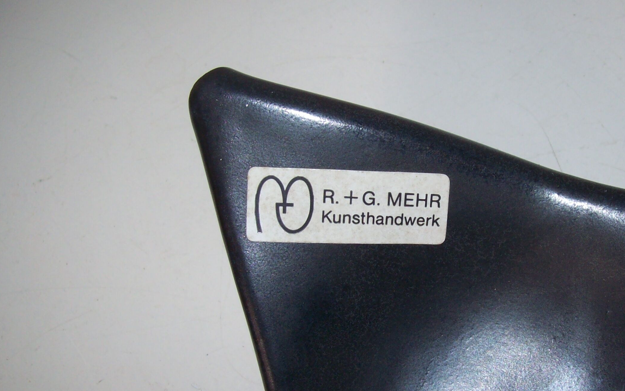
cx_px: 390
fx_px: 886
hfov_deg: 38.6
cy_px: 243
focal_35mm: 52
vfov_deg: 24.8
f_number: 2.7
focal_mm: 6
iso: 80
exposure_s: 1/64
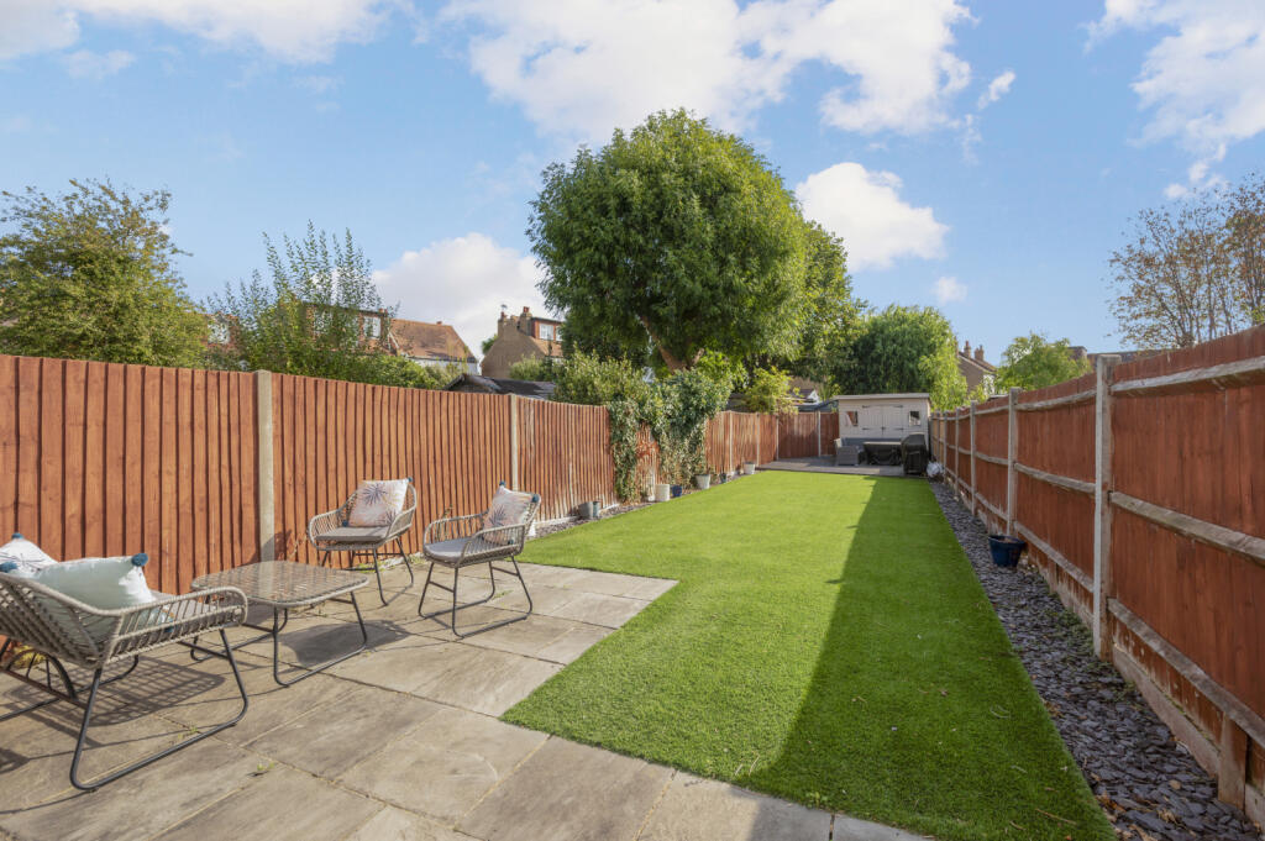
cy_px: 420
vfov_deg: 81.1
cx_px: 632
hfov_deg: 104.3
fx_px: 492
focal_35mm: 14
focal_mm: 14
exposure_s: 1/250
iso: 200
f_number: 8
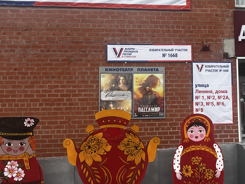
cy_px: 74
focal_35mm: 58
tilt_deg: +6.6
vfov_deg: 25.2
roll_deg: +2.2
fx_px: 411
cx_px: 181
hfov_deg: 32.6
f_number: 1.6
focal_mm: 5.1
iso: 50
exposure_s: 1/454
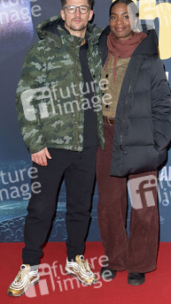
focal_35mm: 67
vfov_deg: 31.5
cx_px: 92
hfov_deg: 18.0
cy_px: 144
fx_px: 541
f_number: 5.6
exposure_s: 1/250
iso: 640
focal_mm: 55
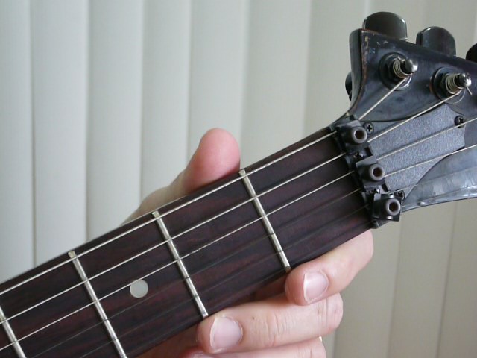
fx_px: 965
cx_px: 238
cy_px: 179
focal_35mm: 70
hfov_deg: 27.8
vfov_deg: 21.0
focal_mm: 11.5
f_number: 4
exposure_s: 1/30
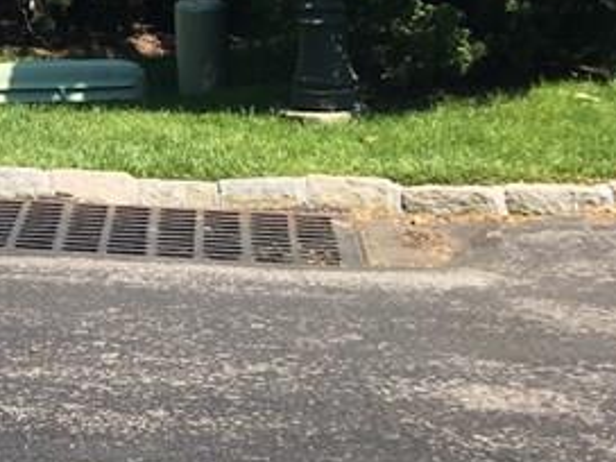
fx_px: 1940
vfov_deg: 12.9
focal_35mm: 109
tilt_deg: +2.2
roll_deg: +1.6
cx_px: -510
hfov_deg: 15.4
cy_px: -204
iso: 25
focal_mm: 4.15
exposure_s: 1/884
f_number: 2.2
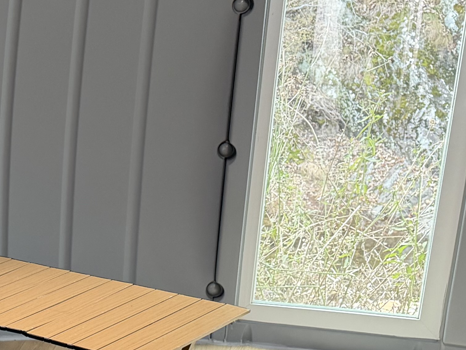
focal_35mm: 91
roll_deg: +3.0
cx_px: -285
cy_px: 334
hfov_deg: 18.4
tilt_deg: -20.3
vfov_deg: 16.0
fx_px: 1225
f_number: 1.78
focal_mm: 6.76
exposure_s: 1/121
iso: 200
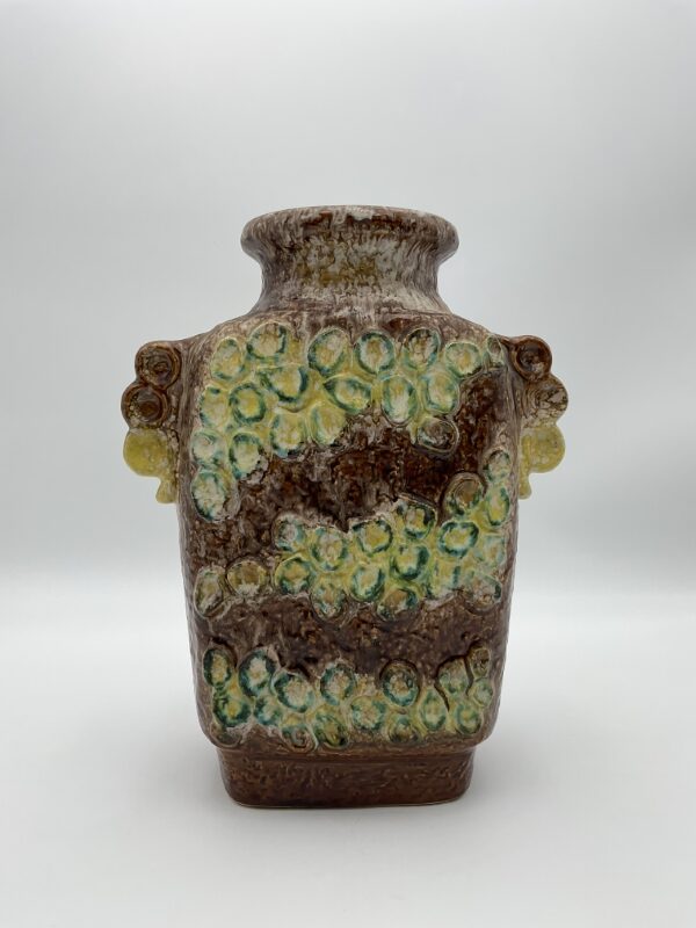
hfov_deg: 48.2
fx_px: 777
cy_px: 464
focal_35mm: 29
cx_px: 348
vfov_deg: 61.7
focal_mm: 3
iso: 16
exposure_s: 1/439
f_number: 1.8
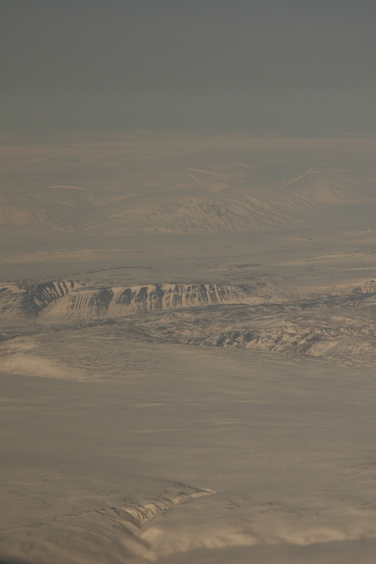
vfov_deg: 12.9
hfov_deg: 8.6
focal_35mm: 159
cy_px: 282
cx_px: 147
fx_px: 2491
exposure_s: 1/200
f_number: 7.1
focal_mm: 70
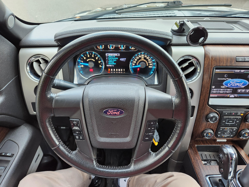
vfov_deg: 58.9
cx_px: 124
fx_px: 165
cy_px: 94
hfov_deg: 73.9
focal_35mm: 23
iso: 320
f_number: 1.8
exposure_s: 1/120
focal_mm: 5.4
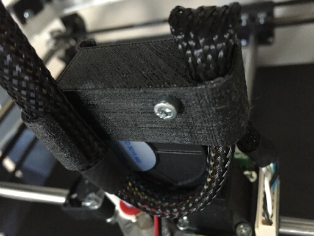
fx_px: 272
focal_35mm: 30
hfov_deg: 59.9
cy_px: 121
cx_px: 158
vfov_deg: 46.8
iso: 640
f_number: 2.2
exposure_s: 1/15
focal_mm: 4.15
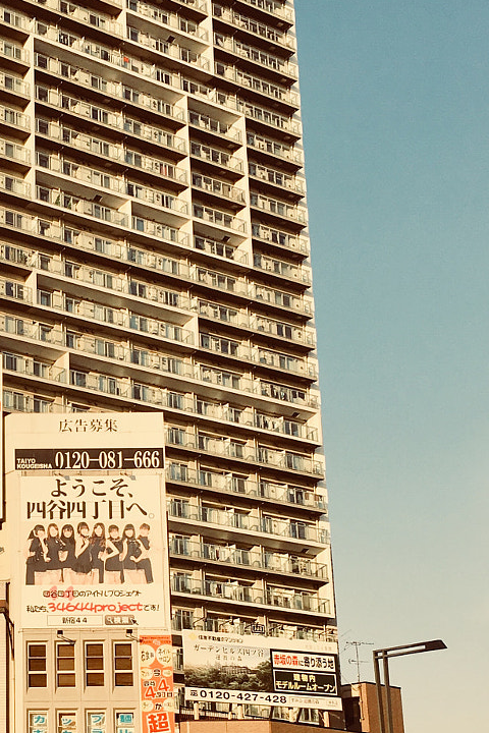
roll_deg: +1.0
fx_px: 1365
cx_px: 33
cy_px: 523
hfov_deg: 19.9
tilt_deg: +15.4
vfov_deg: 29.7
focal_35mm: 67
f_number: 2.2
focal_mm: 4.15
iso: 25
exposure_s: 1/1425
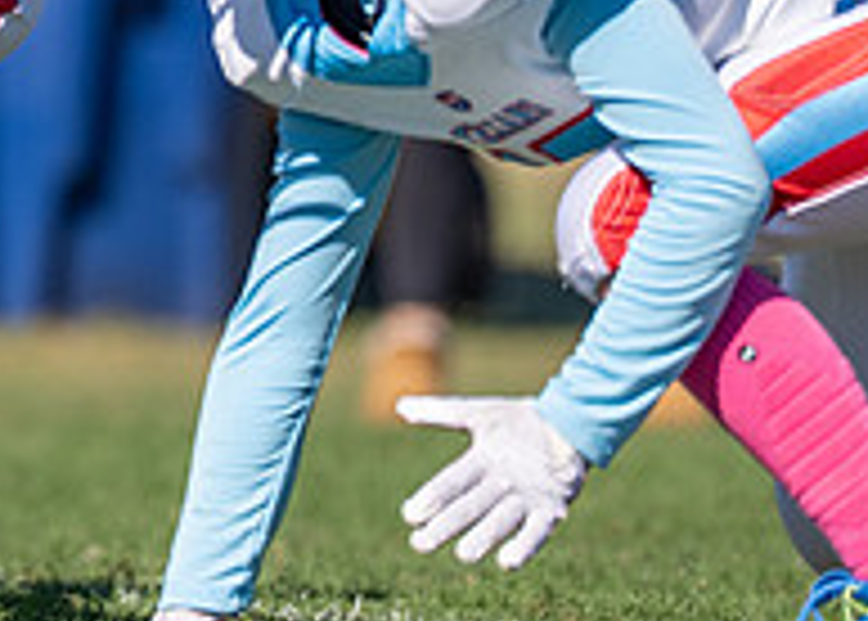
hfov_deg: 1.9
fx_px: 25918
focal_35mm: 1051
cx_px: -295
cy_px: -82
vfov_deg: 1.4
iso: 100
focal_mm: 200
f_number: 2.8
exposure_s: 1/2500
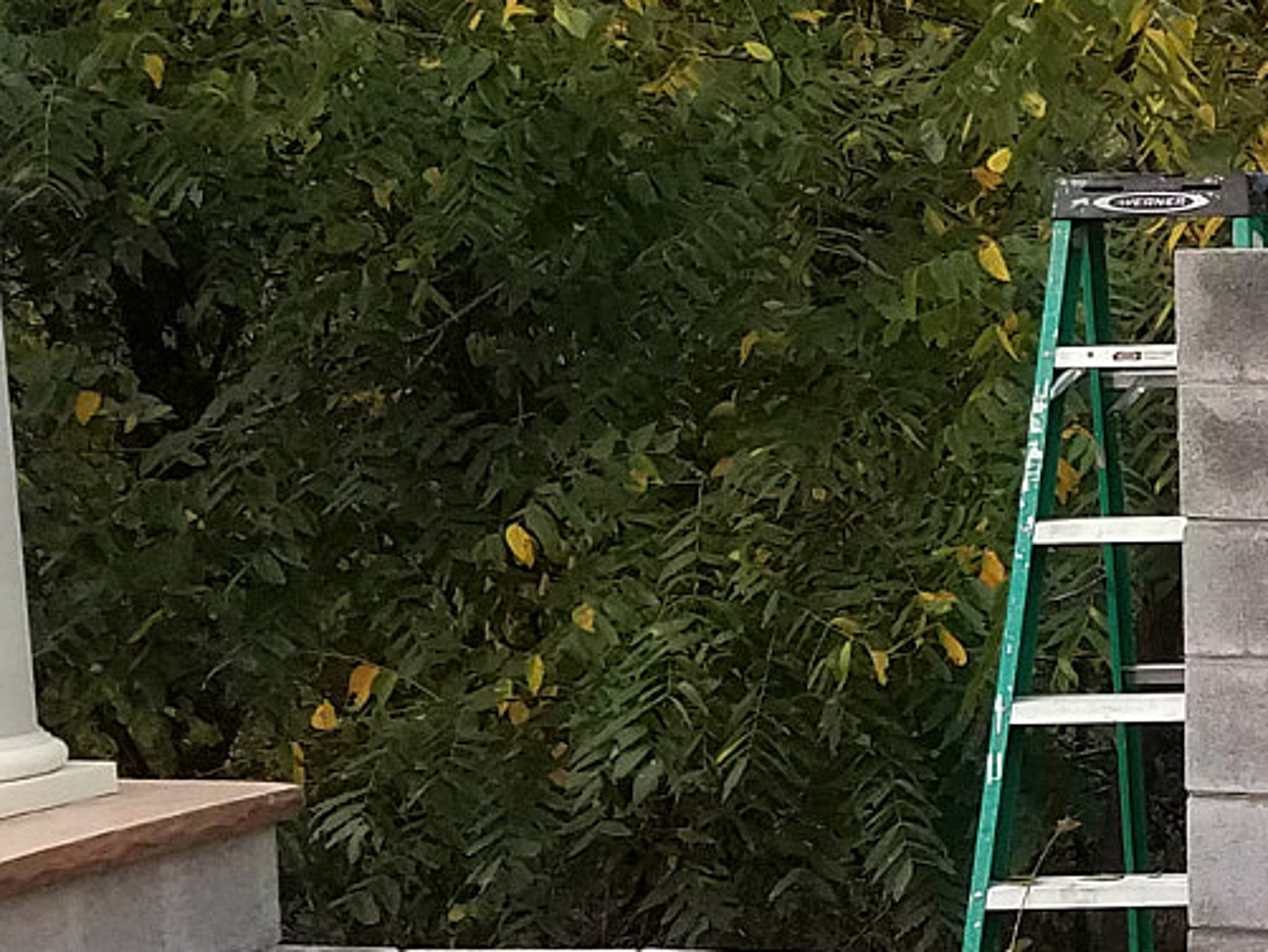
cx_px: 1954
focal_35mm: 83
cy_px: 489
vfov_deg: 17.8
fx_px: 3041
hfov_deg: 20.0
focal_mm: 4.2
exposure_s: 1/60
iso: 200
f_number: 1.7
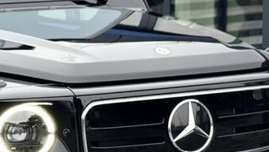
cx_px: -28
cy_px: 112
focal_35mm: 188
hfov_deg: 11.3
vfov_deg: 6.5
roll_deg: +0.8
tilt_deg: -8.8
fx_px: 1341
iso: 64
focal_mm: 6.76
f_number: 1.78
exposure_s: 1/349
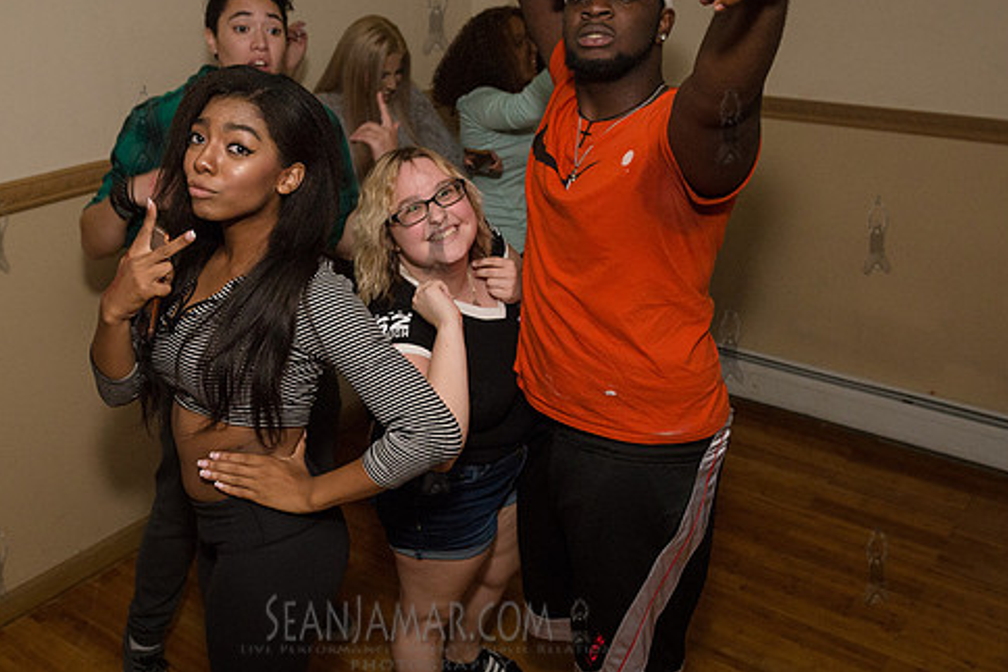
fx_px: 1036
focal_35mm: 37
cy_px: 312
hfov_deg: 51.8
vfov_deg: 35.9
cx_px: 449
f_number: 4
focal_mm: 24
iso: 2000
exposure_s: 1/320
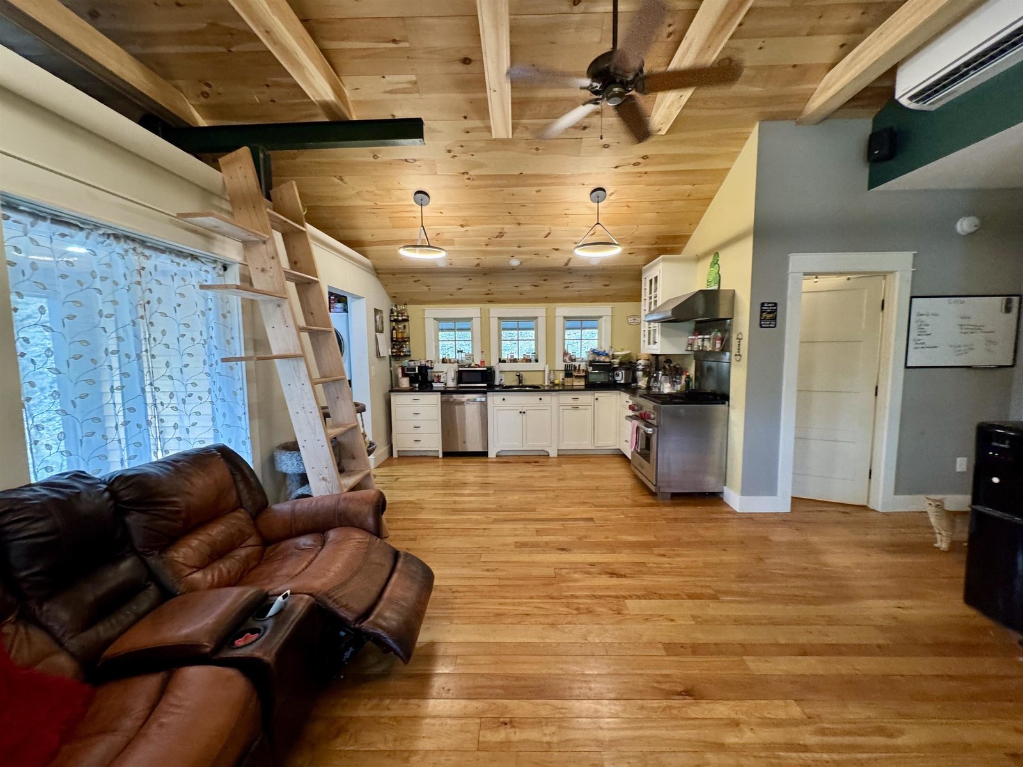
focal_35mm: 14
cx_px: 512
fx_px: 414
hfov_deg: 102.1
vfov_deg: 85.7
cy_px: 384
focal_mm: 2.22
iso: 250
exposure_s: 1/60
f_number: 2.2
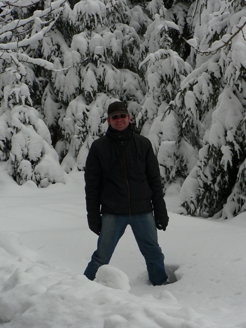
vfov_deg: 22.5
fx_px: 824
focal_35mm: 87
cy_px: 164
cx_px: 123
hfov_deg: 17.0
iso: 80
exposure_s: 1/320
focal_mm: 14.5
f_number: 4
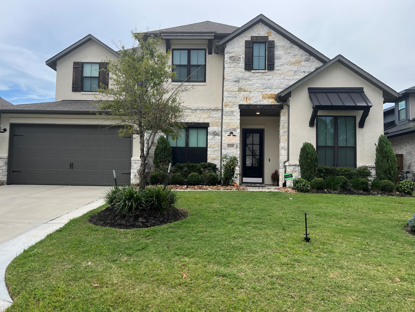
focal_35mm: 27
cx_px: 203
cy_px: 154
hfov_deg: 65.3
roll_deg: -1.3
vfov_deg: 51.4
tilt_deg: +3.5
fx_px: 324
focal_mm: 5.7
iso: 50
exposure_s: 1/1431
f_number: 1.5
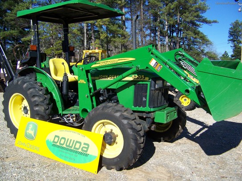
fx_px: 252
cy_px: 90
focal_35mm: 36
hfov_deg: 51.4
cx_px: 121
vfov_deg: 39.7
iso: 64
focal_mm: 5.85
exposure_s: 1/1000
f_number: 2.8
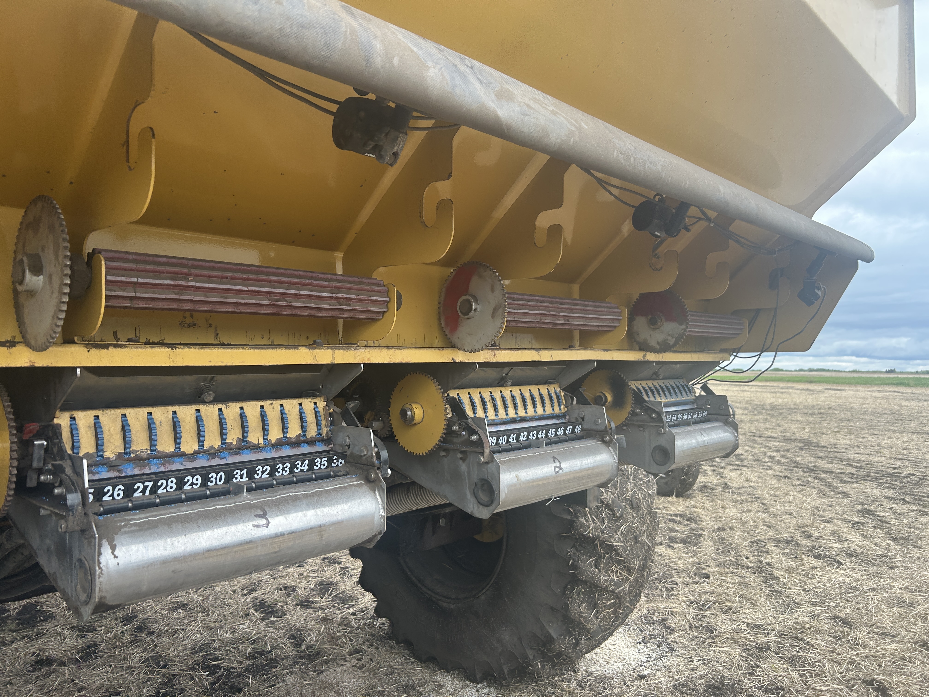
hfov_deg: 67.3
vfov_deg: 53.1
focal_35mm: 26
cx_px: 464
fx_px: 698
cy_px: 348
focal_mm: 5.7
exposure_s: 1/604
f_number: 1.5
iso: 50
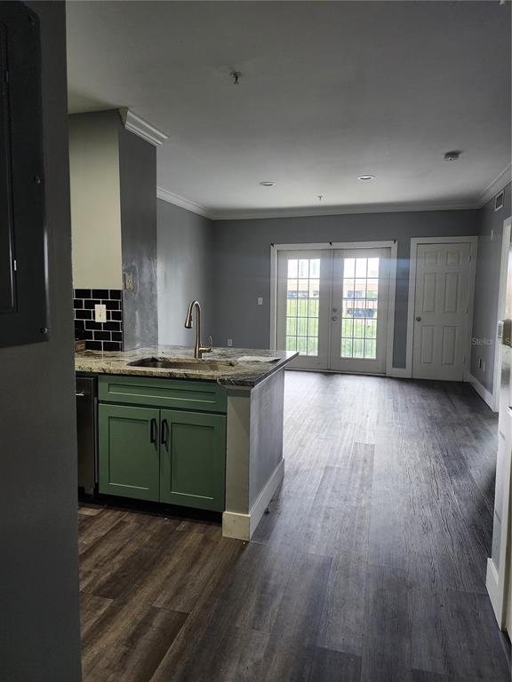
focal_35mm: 23
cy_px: 341
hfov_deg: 58.9
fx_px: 454
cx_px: 256
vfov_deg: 73.9
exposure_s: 1/120
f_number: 1.8
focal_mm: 6.4
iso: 250
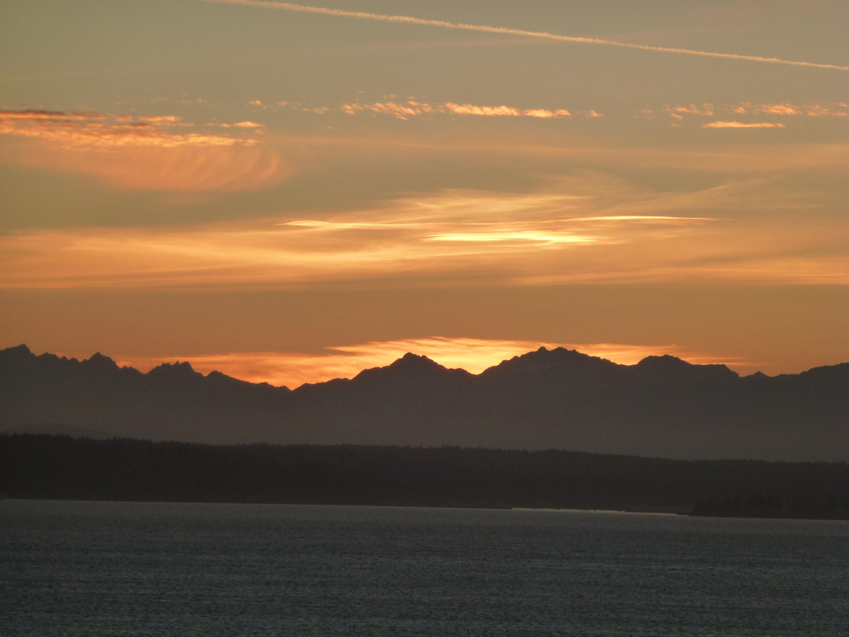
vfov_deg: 6.4
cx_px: 424
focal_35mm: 232
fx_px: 5690
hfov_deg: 8.5
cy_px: 318
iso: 160
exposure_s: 1/200
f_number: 5.6
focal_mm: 41.5
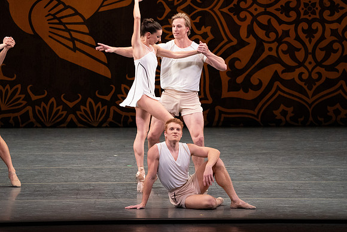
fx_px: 3856
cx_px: 174
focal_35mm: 400
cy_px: 116
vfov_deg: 3.4
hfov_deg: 5.2
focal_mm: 400
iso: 6400
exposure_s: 1/400
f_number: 10
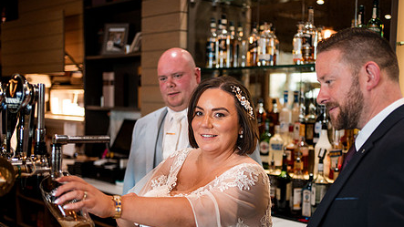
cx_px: 221
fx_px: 514
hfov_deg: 42.9
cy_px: 151
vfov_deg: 24.8
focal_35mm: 48
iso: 800
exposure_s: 1/500
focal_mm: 35
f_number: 1.8
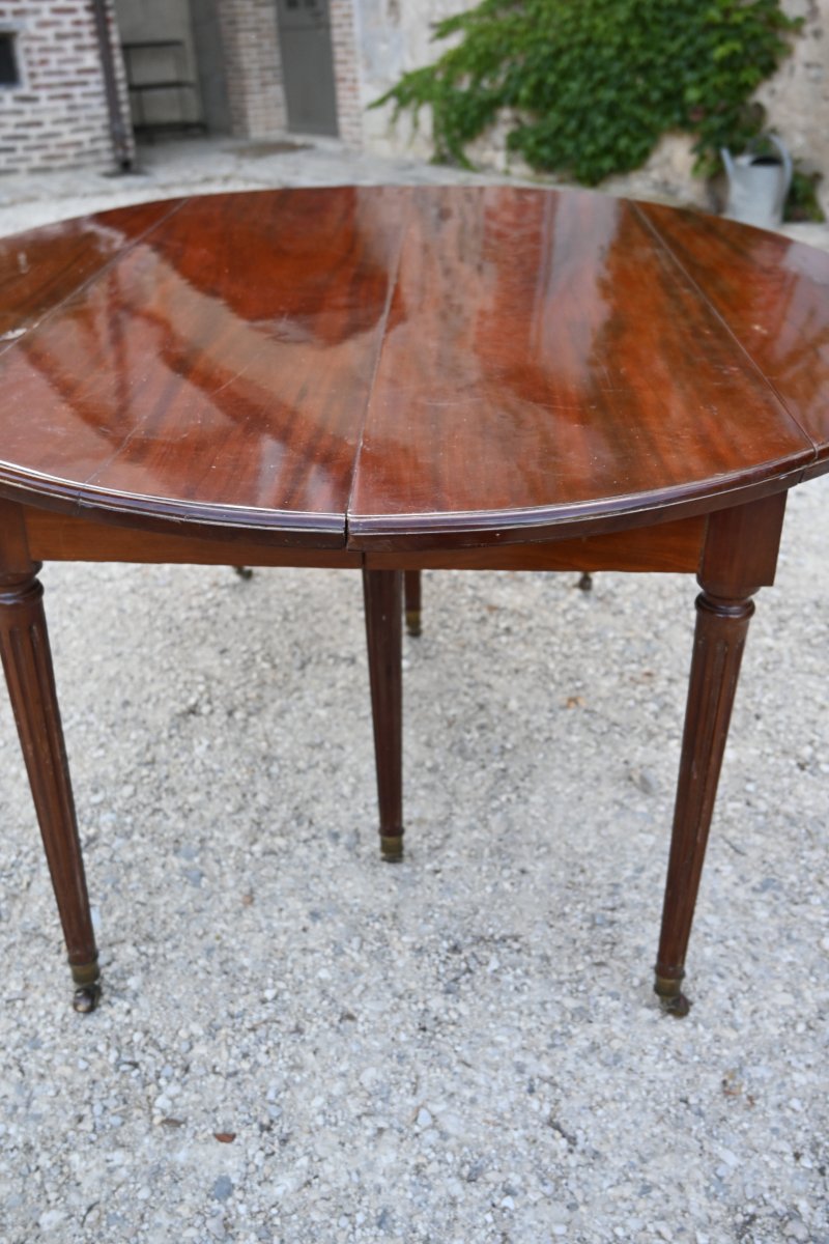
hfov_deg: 40.0
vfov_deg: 57.2
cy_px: 622
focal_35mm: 33
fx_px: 1140
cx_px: 414
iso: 400
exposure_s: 1/200
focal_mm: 22
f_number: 3.5
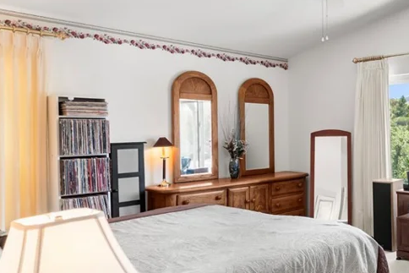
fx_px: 409
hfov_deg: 44.6
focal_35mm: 36
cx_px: 414
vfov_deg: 36.9
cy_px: 136
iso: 400
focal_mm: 17
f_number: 8
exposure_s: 1/20
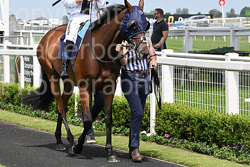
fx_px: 1118
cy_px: 55
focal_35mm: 161
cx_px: 83
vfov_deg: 8.5
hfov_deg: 12.7
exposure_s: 1/1250
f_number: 9
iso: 640
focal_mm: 110
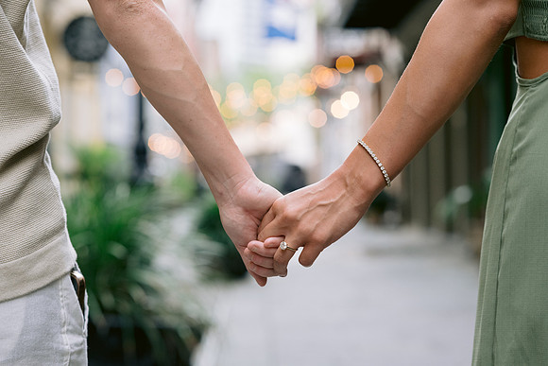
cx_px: 274
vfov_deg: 16.1
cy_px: 183
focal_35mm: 85
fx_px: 1294
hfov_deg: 23.9
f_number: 4
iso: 640
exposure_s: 1/160
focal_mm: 85
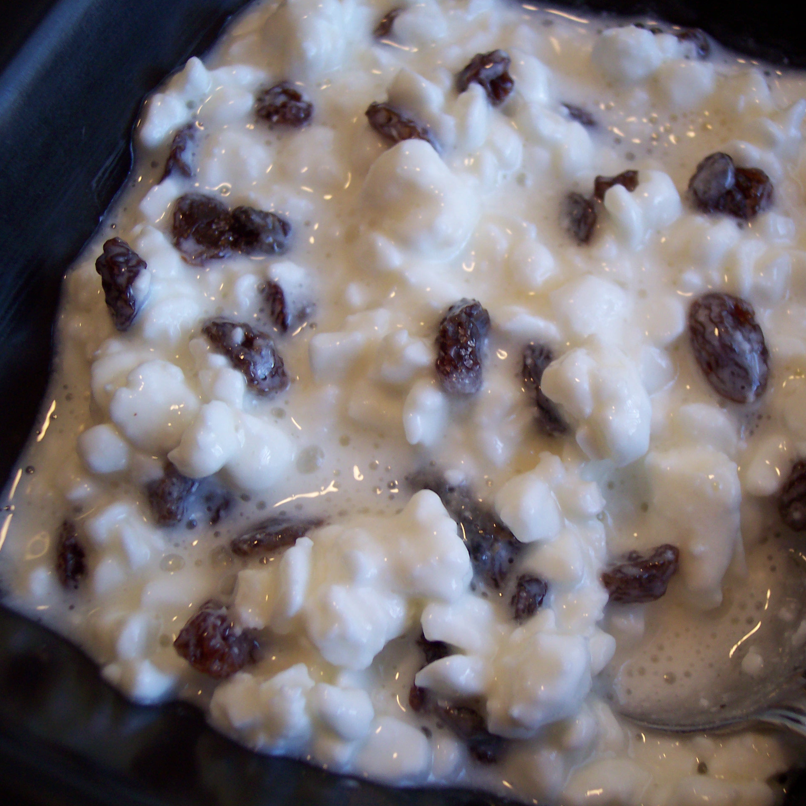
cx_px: 517
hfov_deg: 37.3
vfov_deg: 37.6
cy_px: 402
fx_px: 1185
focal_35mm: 45
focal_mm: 8
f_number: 2.8
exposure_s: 1/30
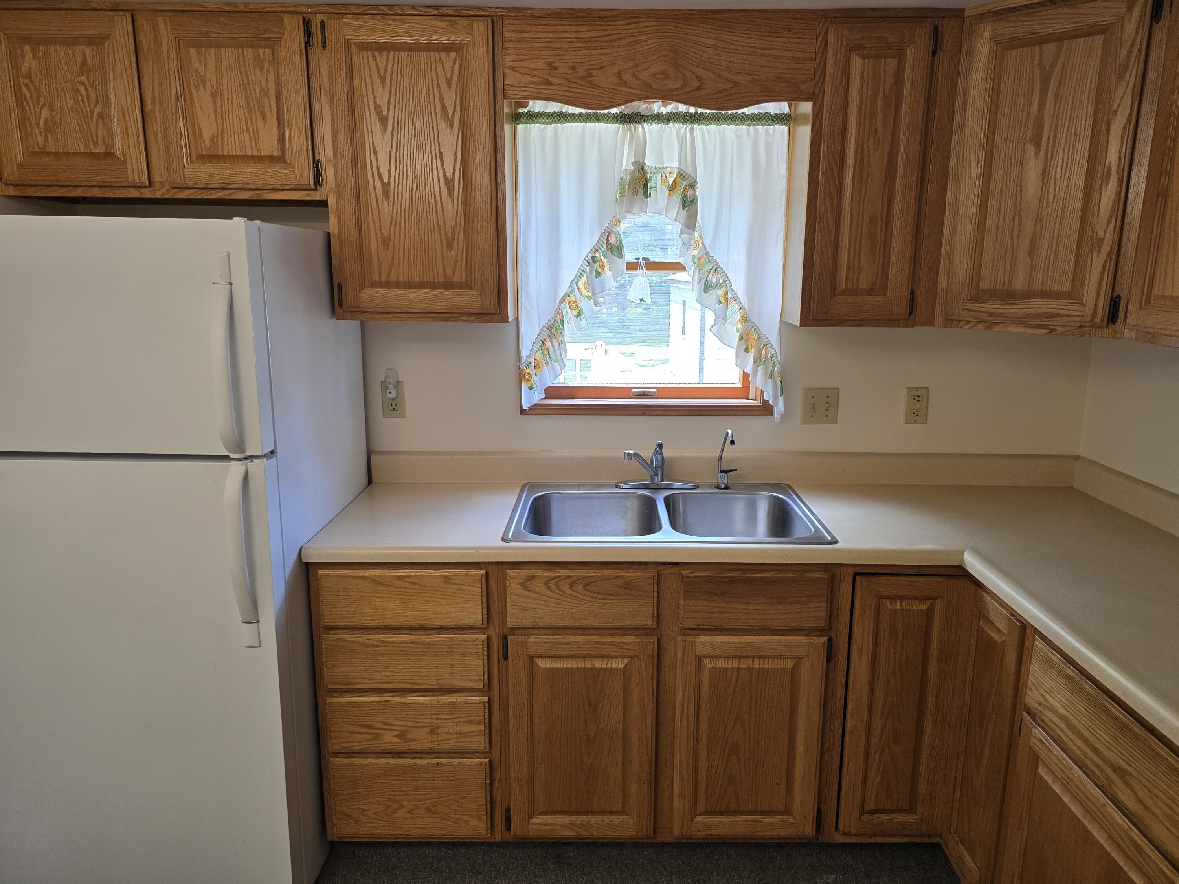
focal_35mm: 23
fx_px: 783
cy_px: 442
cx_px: 590
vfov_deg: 58.9
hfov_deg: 73.9
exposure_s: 1/120
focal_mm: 6.3
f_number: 1.7
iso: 100
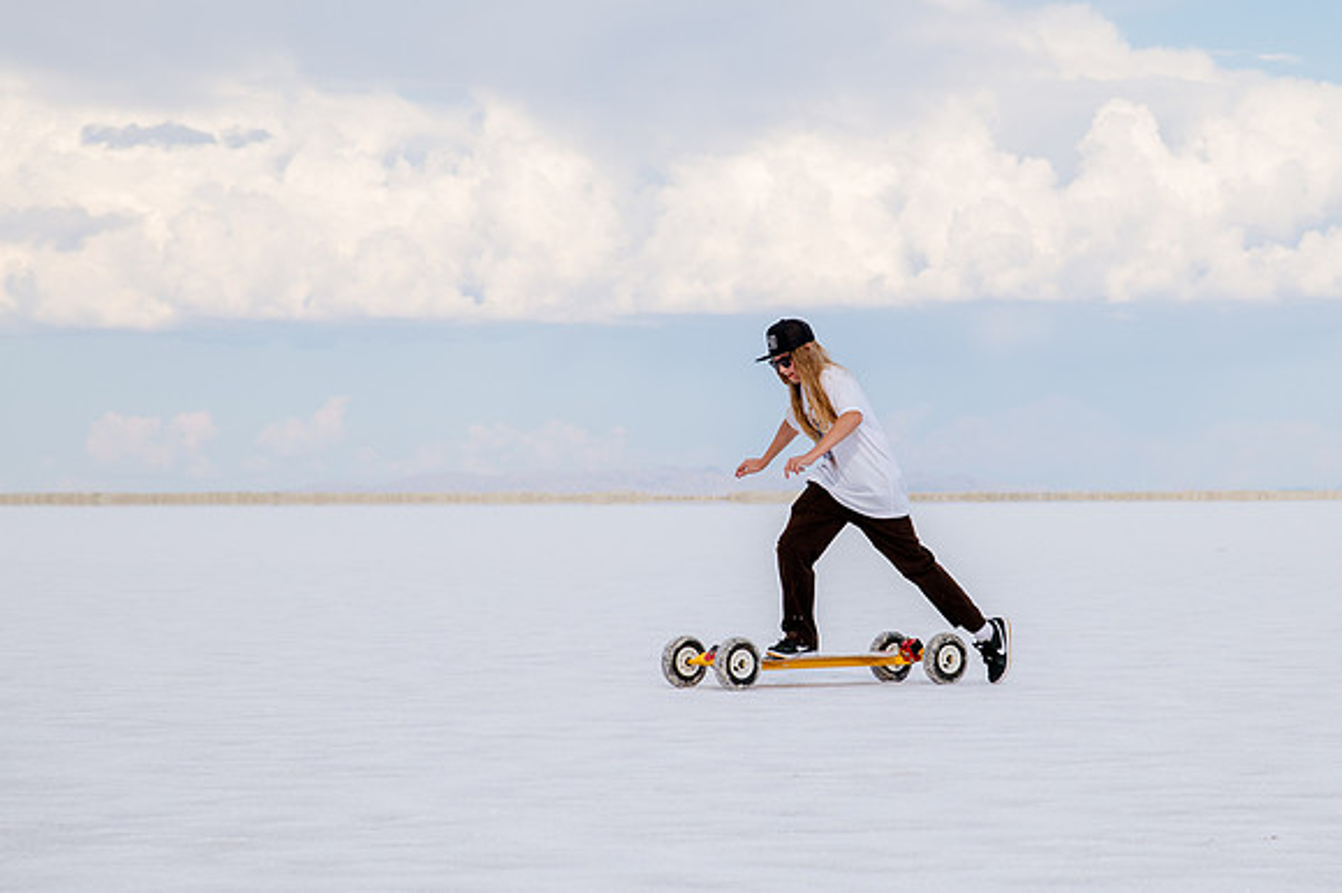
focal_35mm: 149
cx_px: 809
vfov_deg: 9.2
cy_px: 504
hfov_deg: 13.7
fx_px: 5566
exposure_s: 1/640
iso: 250
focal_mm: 100
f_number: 8
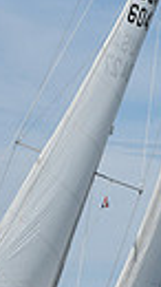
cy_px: 194
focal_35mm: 326
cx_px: 78
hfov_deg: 3.7
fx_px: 2477
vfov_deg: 6.6
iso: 320
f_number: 11
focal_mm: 70
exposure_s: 1/1000
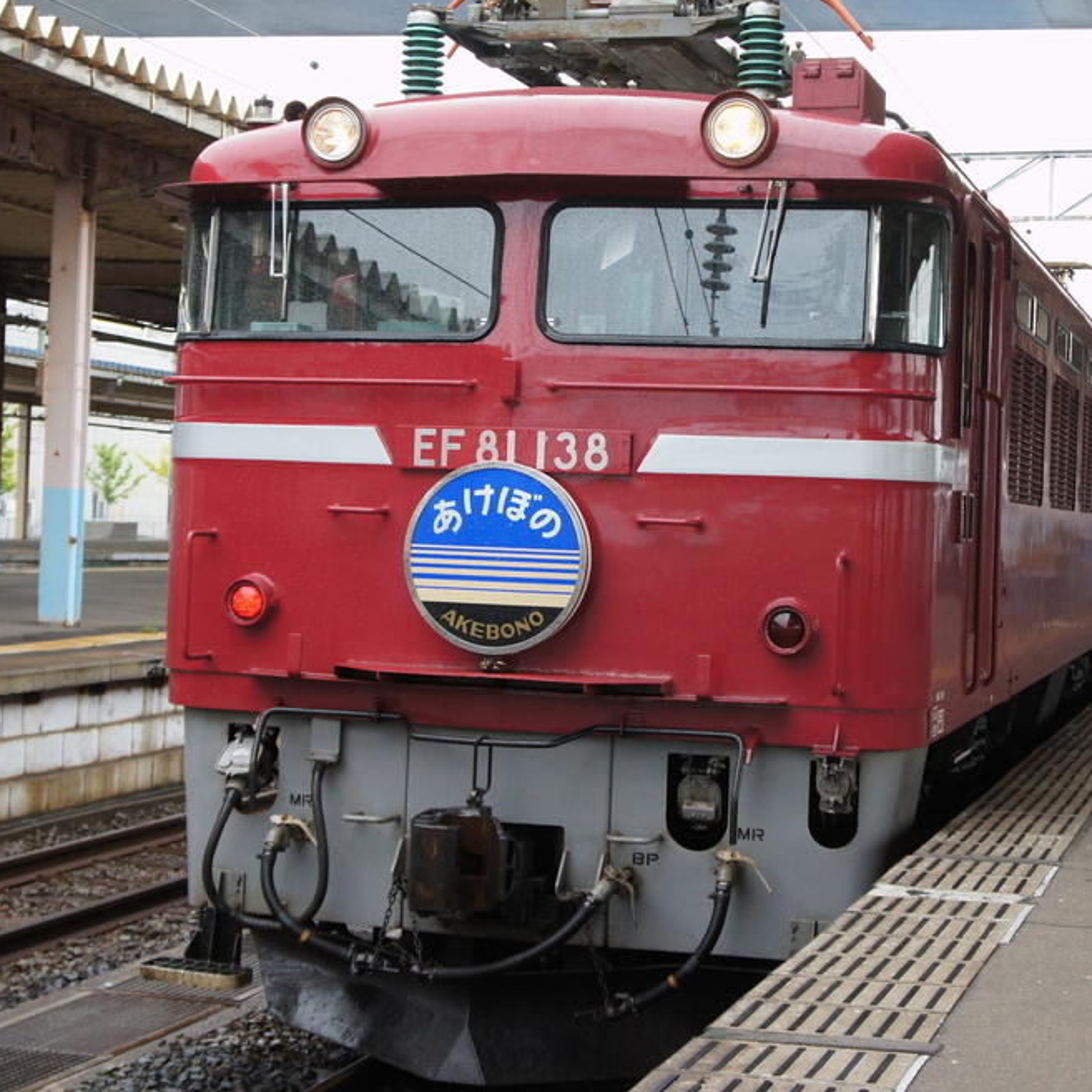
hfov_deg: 27.4
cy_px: 507
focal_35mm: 63
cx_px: 633
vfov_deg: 27.4
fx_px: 2240
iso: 1000
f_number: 4
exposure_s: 1/500
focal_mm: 27
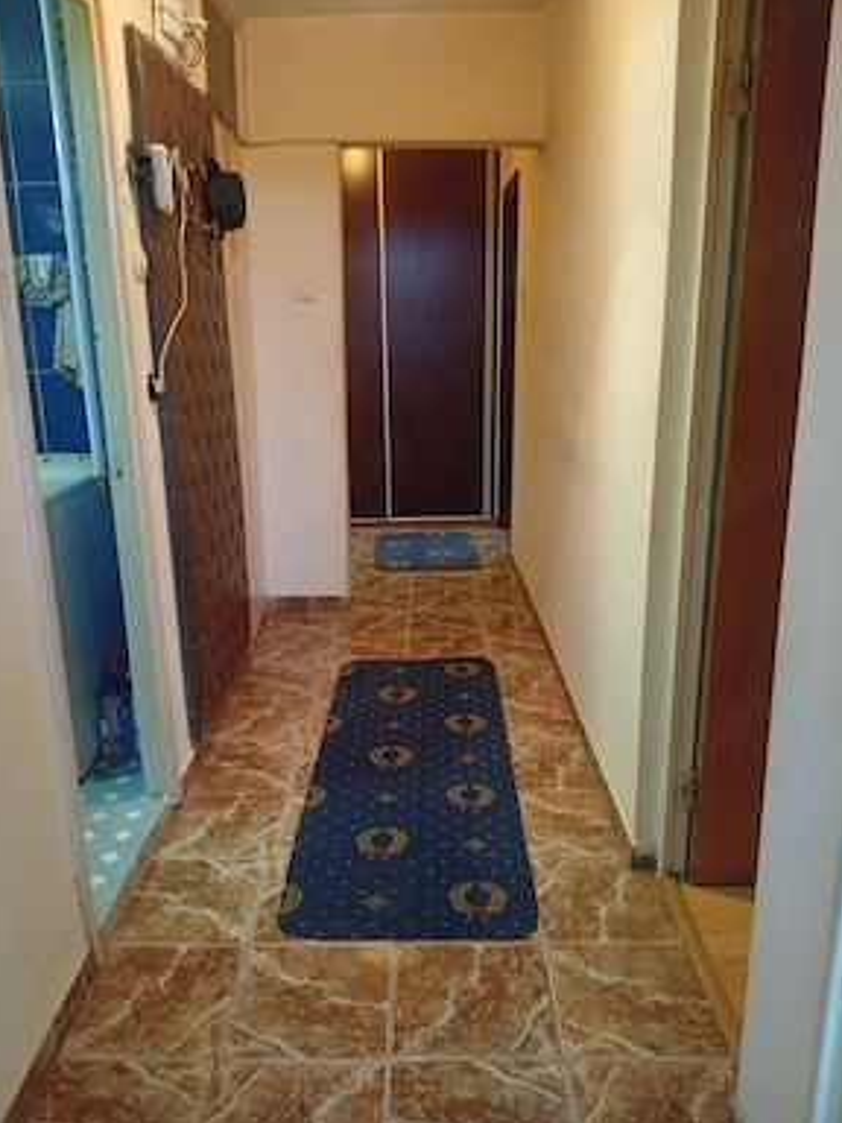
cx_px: 415
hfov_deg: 49.7
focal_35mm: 28
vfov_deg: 63.4
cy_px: 553
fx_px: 908
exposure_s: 1/20
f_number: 1.8
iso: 1416
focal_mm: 3.98
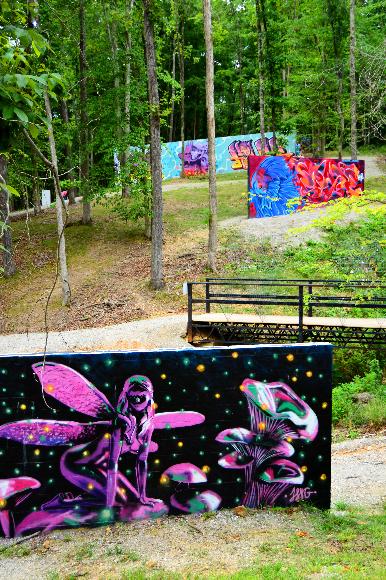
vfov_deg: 49.6
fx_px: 628
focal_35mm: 39
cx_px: 193
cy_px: 290
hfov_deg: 34.1
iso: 200
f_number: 4.5
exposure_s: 1/200
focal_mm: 26
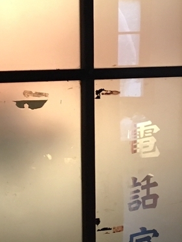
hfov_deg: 15.9
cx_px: 95
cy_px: 103
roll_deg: +1.7
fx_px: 651
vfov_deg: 21.1
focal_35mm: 93
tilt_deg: -5.0
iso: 200
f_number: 2.2
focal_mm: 4.15
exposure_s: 1/24
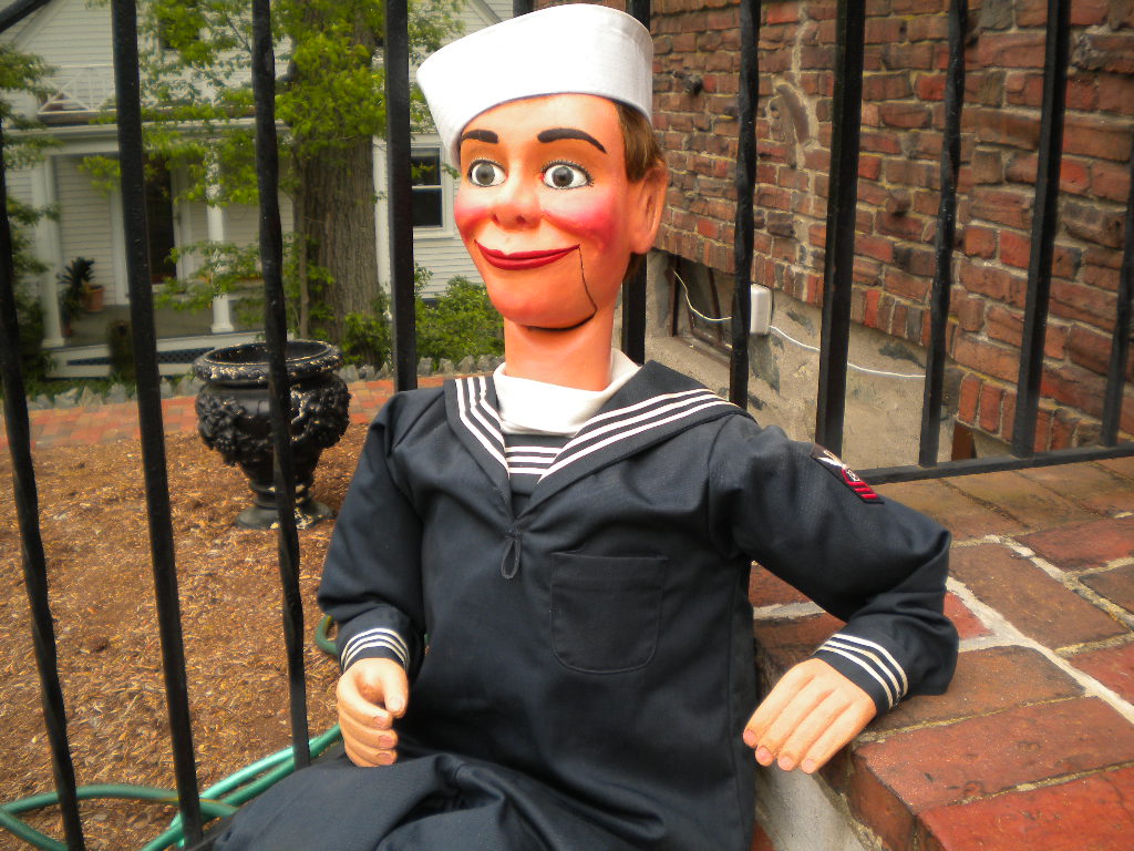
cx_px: 567
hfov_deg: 52.6
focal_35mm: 35
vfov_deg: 40.7
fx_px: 1147
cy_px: 426
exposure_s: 1/242
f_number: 3.1
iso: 80
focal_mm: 6.3
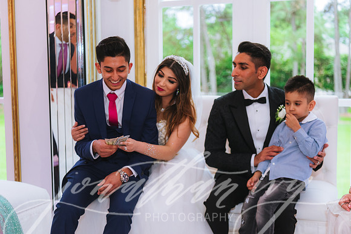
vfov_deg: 26.0
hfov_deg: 38.2
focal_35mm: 52
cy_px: 117
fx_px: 507
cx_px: 176
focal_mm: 52
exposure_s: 1/125
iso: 800
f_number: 2.8
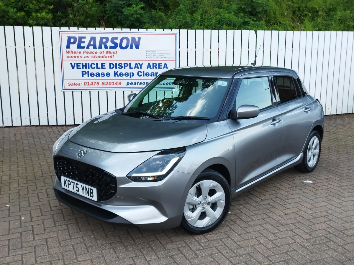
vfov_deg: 56.8
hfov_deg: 71.6
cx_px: 177
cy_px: 132
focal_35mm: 24
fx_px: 245
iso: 50
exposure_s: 1/115
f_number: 1.89
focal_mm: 5.89
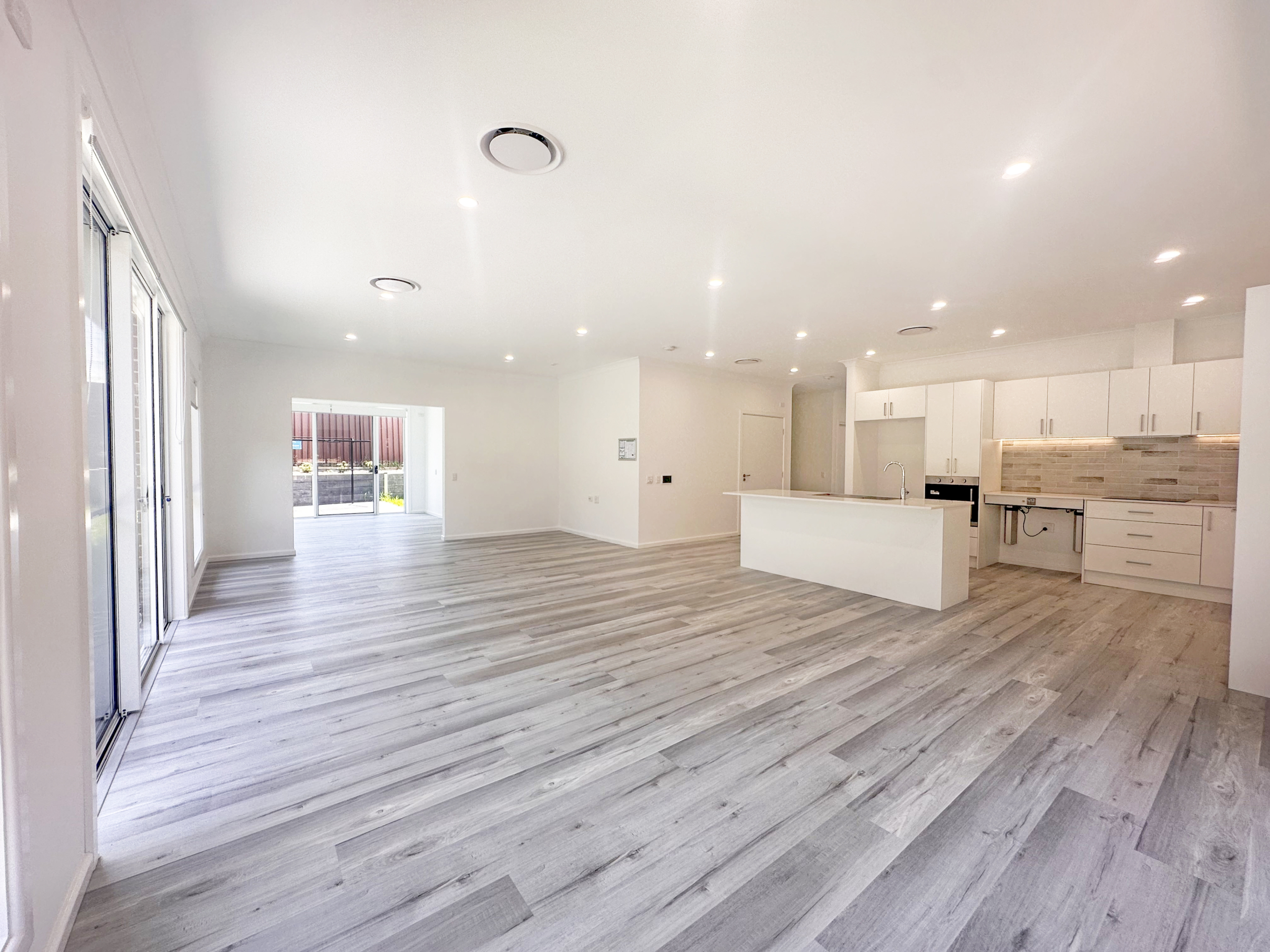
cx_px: 635
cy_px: 476
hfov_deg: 102.1
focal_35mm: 14
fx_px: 514
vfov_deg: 85.7
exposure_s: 1/145
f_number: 2.2
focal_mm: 2.22
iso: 40
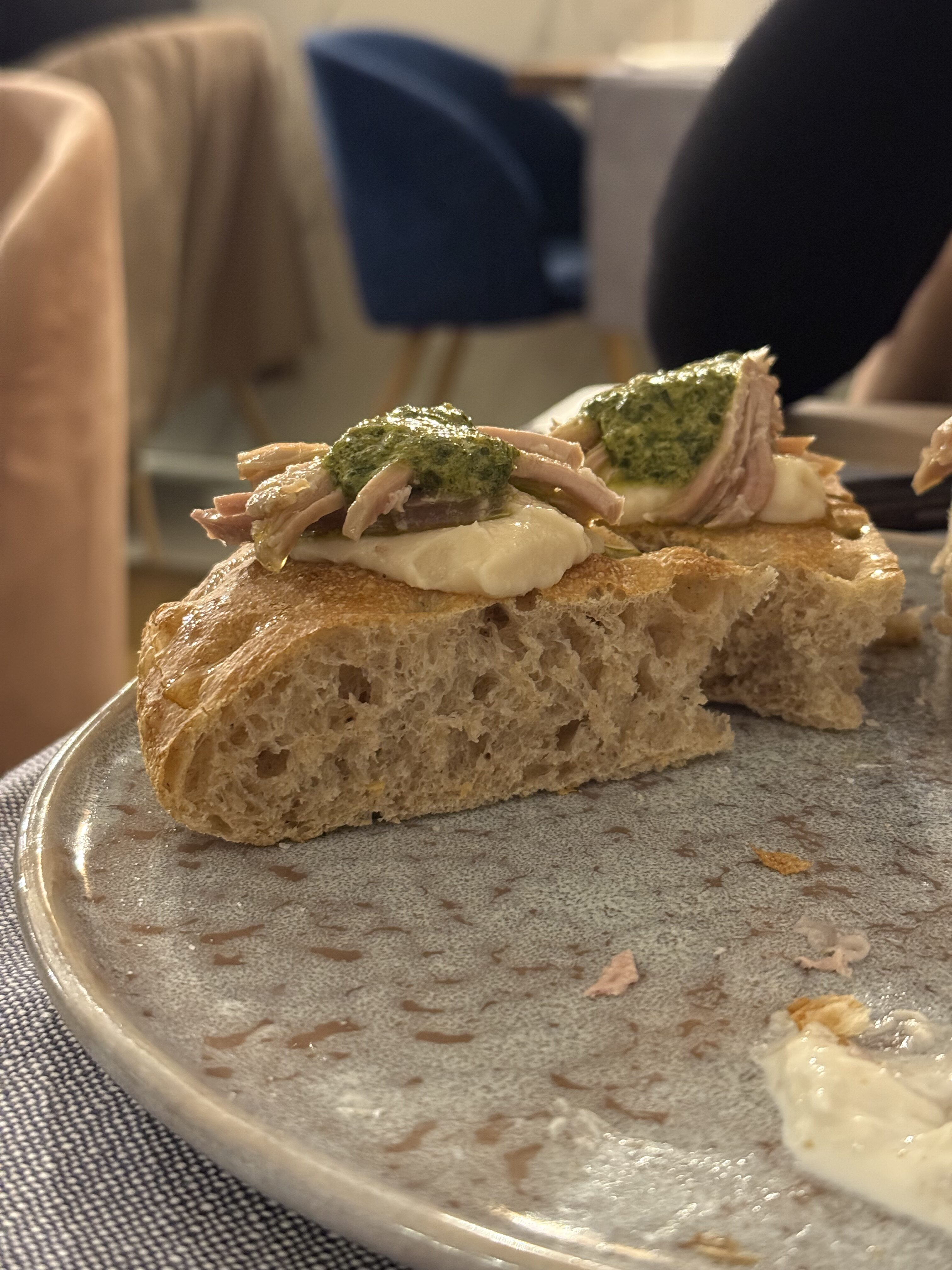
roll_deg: +0.1
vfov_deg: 39.7
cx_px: 476
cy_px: 635
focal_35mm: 48
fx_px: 1760
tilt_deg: -19.0
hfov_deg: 30.3
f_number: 1.78
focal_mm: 6.76
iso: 640
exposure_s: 1/25
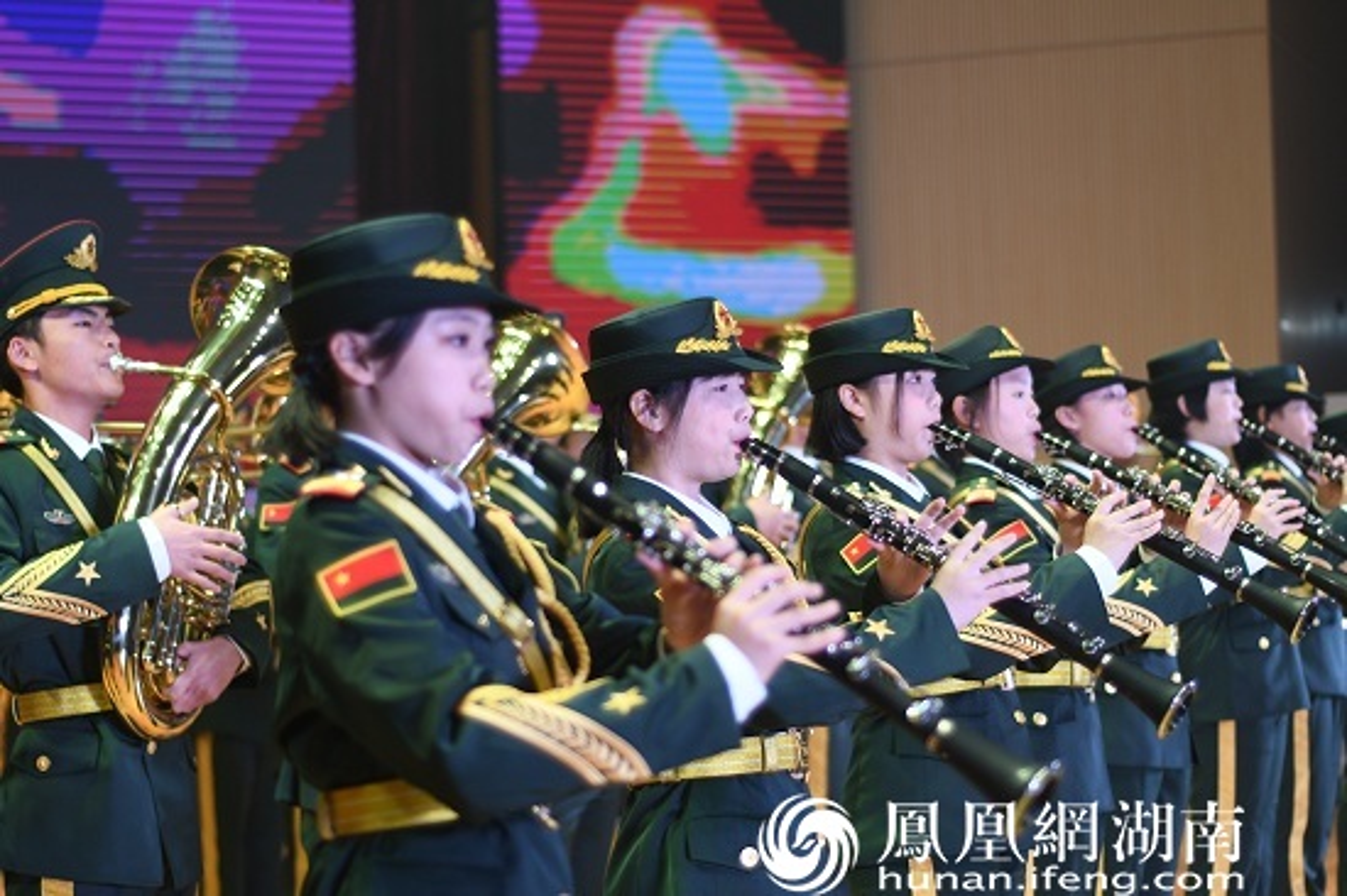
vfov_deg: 18.2
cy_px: 448
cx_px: 674
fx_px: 2804
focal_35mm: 75
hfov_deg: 27.0
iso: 400
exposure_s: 1/640
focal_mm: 50
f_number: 1.8
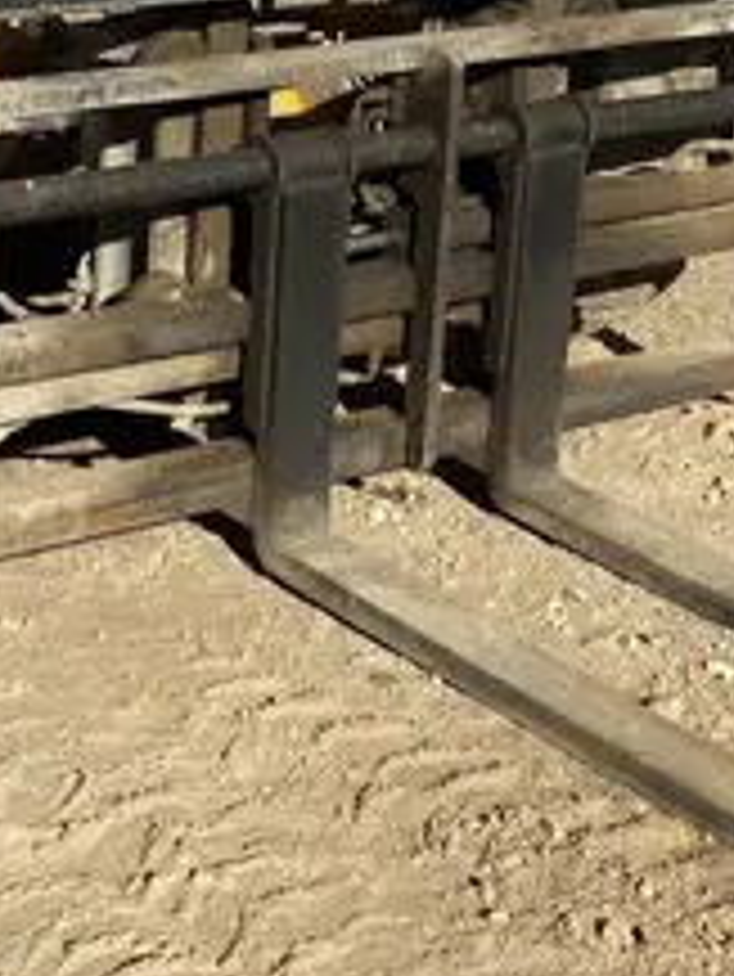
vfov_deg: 21.3
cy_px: -47
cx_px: 41
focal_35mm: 88
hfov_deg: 16.5
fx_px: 2486
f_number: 1.8
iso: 32
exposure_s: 1/3040
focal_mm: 4.25
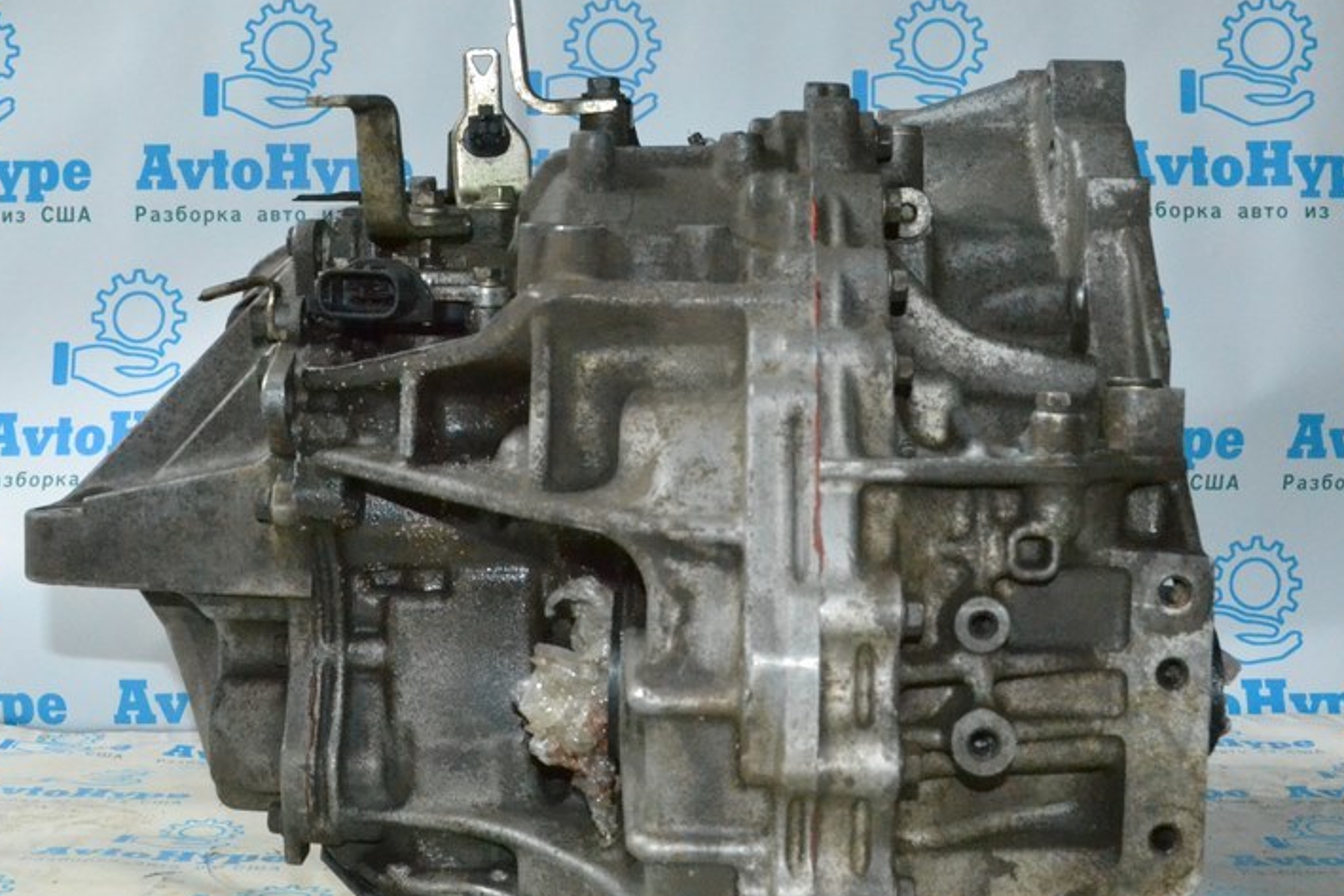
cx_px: 669
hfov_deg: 38.2
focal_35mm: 52
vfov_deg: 26.0
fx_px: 1942
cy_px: 509
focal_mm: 24
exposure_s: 1/125
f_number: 9
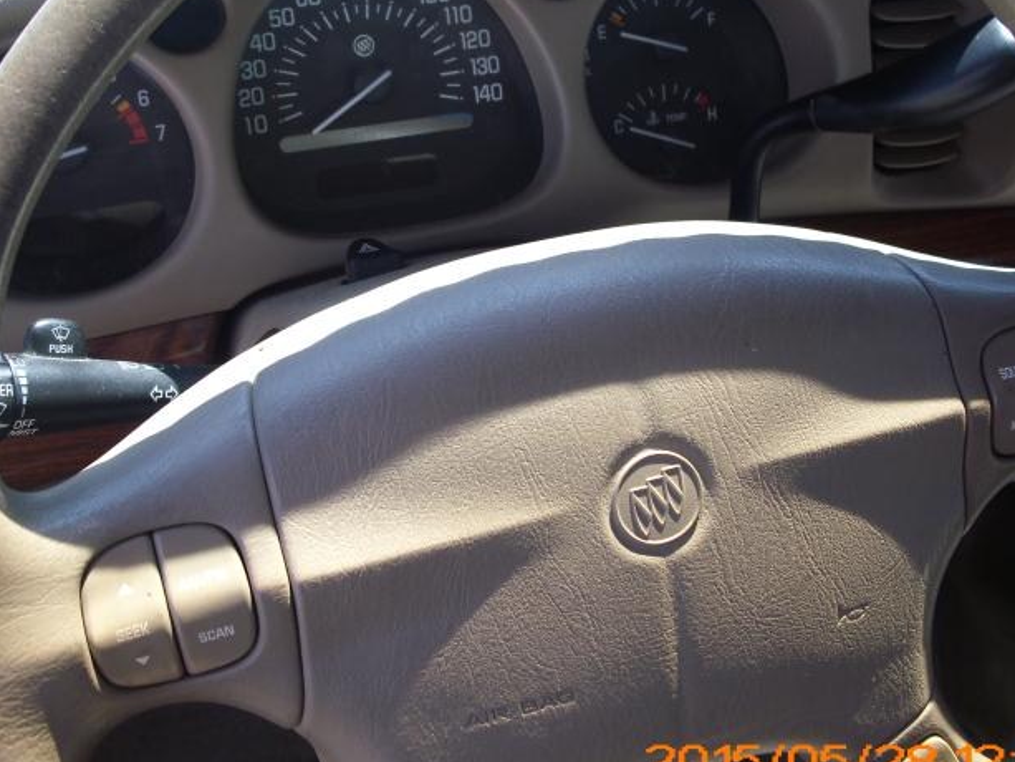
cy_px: 318
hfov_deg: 40.4
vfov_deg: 30.8
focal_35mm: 47
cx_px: 500
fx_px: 1378
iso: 80
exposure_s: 1/160
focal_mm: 6.3
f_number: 3.1
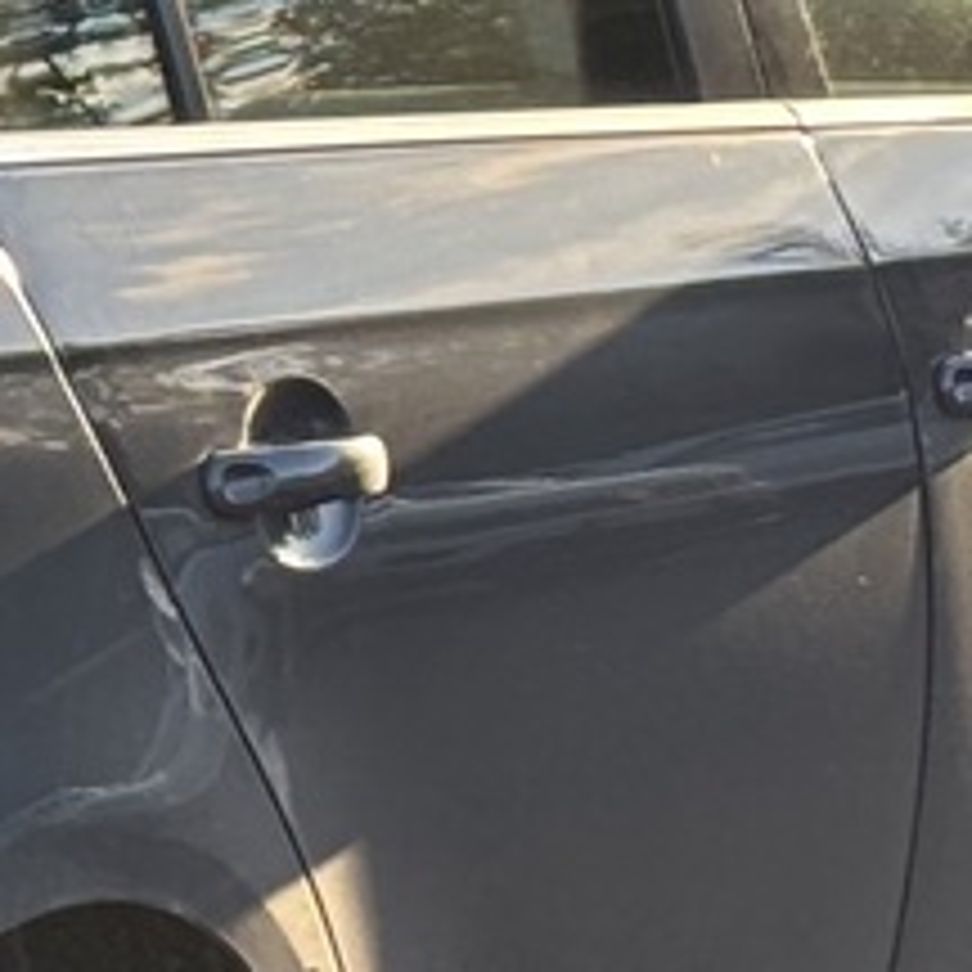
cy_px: 126
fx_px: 9721
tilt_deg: -5.6
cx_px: -720
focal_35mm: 306
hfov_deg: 5.6
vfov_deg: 5.7
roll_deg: -1.6
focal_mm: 5.96
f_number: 1.6
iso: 32
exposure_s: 1/493
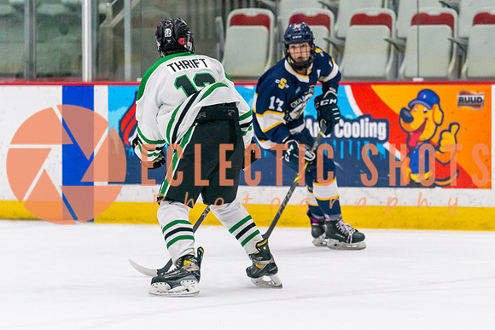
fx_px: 4330
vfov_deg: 4.4
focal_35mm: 315
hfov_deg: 6.5
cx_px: 292
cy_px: 165
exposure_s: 1/1250
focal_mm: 200
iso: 3200
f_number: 2.8
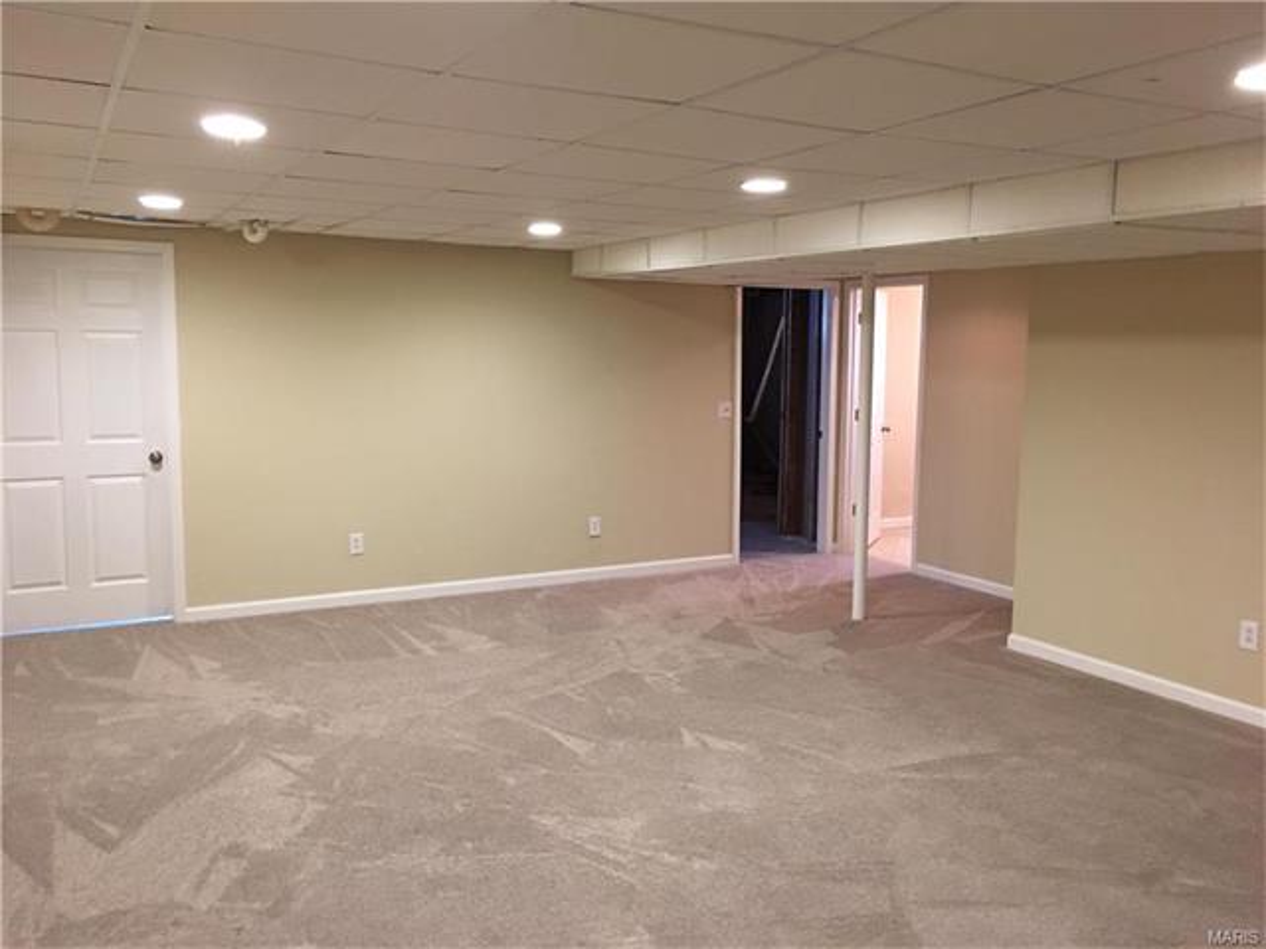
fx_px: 1061
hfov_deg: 61.7
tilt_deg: -5.6
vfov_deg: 48.2
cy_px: 474
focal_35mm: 29
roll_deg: -0.6
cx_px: 633
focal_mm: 4.15
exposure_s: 1/10
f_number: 2.2
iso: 80
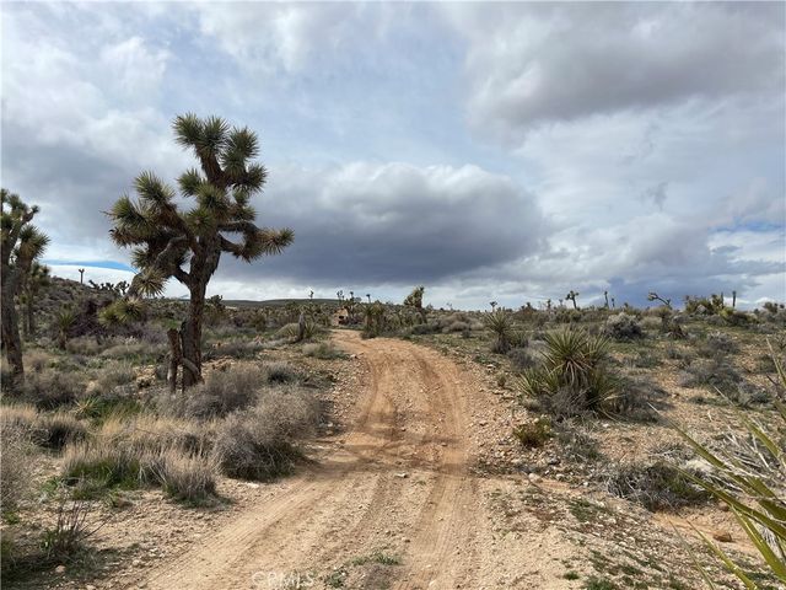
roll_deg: -1.3
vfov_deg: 53.1
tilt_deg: +3.6
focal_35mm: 26
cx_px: 393
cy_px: 295
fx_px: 590
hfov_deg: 67.3
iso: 32
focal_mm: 5.1
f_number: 1.6
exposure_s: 1/9174
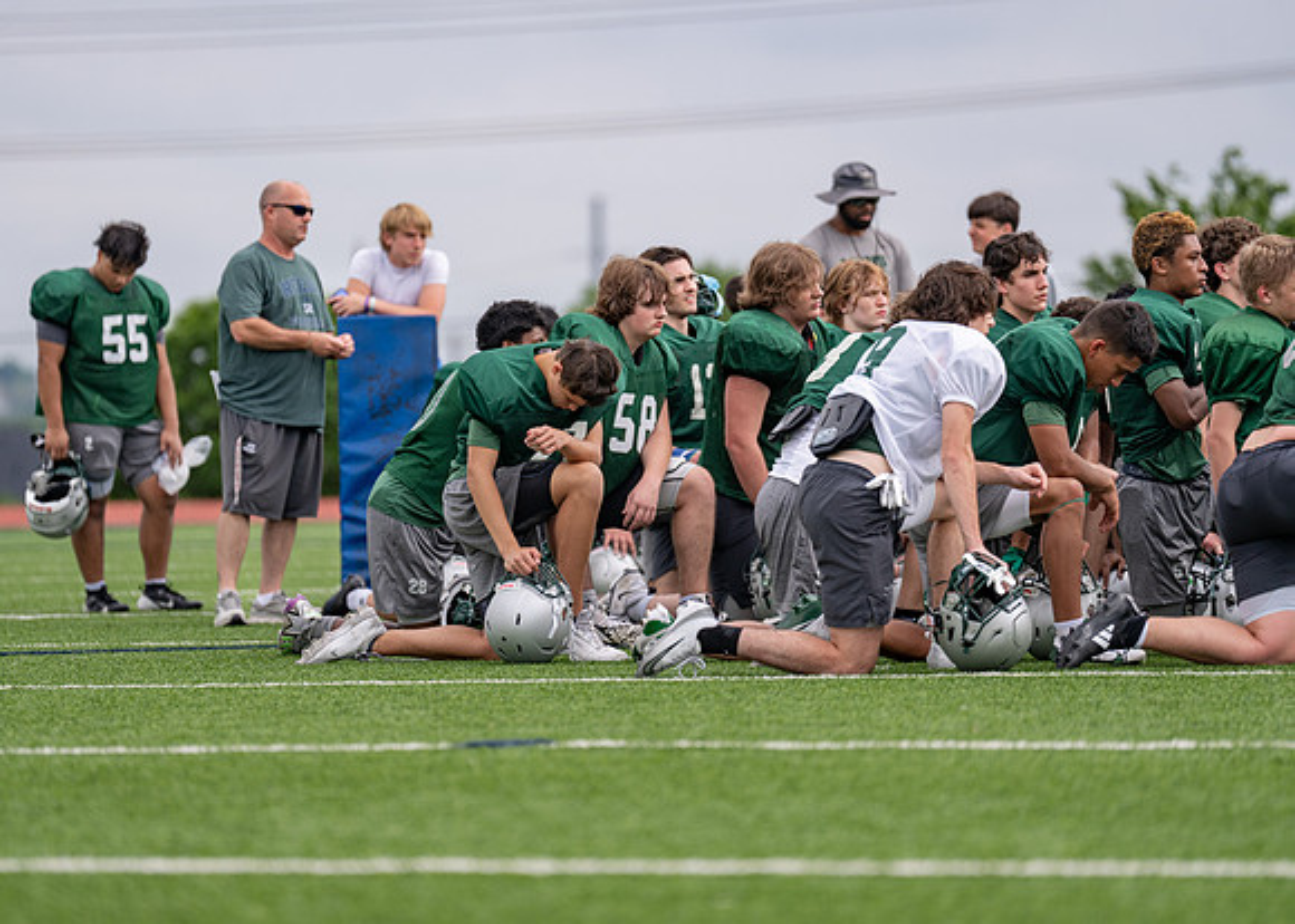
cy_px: 461
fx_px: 7954
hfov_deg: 9.3
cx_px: 589
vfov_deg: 6.7
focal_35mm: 216
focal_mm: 200
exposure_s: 1/2500
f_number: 2.8
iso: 160
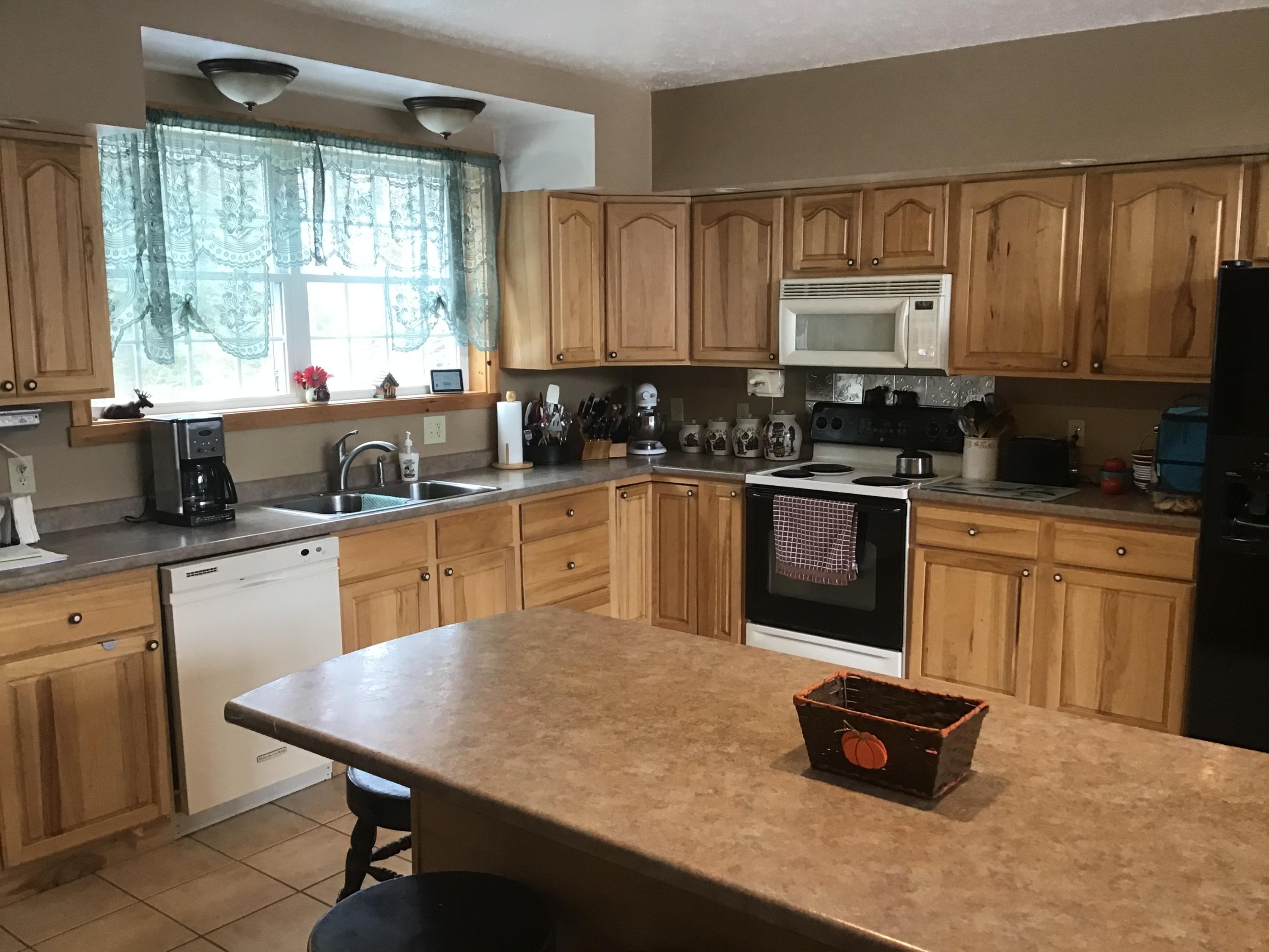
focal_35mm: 31
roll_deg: +1.7
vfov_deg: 45.4
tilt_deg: -7.8
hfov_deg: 58.4
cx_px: 634
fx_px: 1136
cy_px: 476
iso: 100
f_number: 2.4
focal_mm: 3.3
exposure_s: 1/30
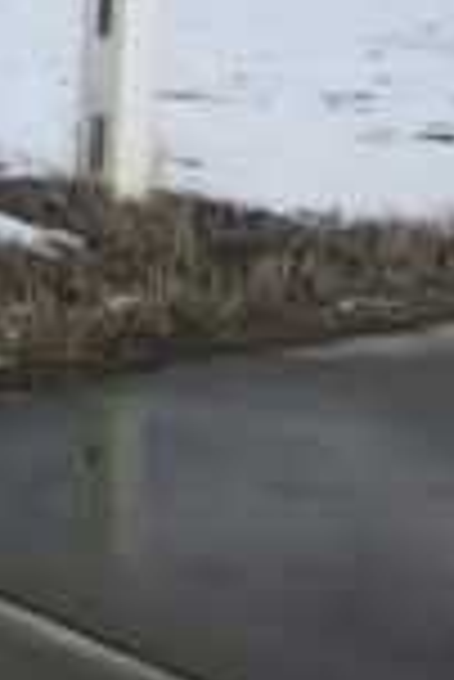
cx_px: -832
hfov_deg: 9.0
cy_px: -383
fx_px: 2416
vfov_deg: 14.7
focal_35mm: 128
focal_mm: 4.15
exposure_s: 1/3077
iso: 25
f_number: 2.2
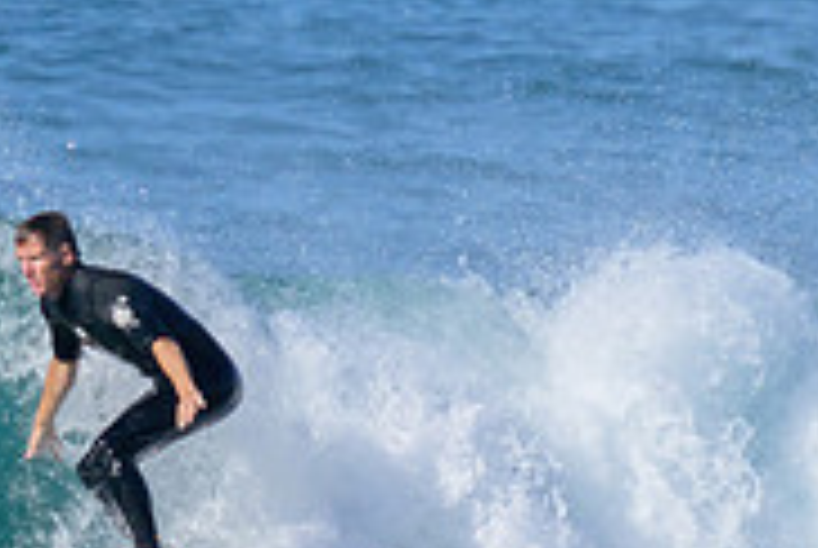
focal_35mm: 3458
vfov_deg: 0.4
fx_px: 78700
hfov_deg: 0.6
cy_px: 614
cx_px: 84
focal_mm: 800
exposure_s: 1/1250
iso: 500
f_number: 11
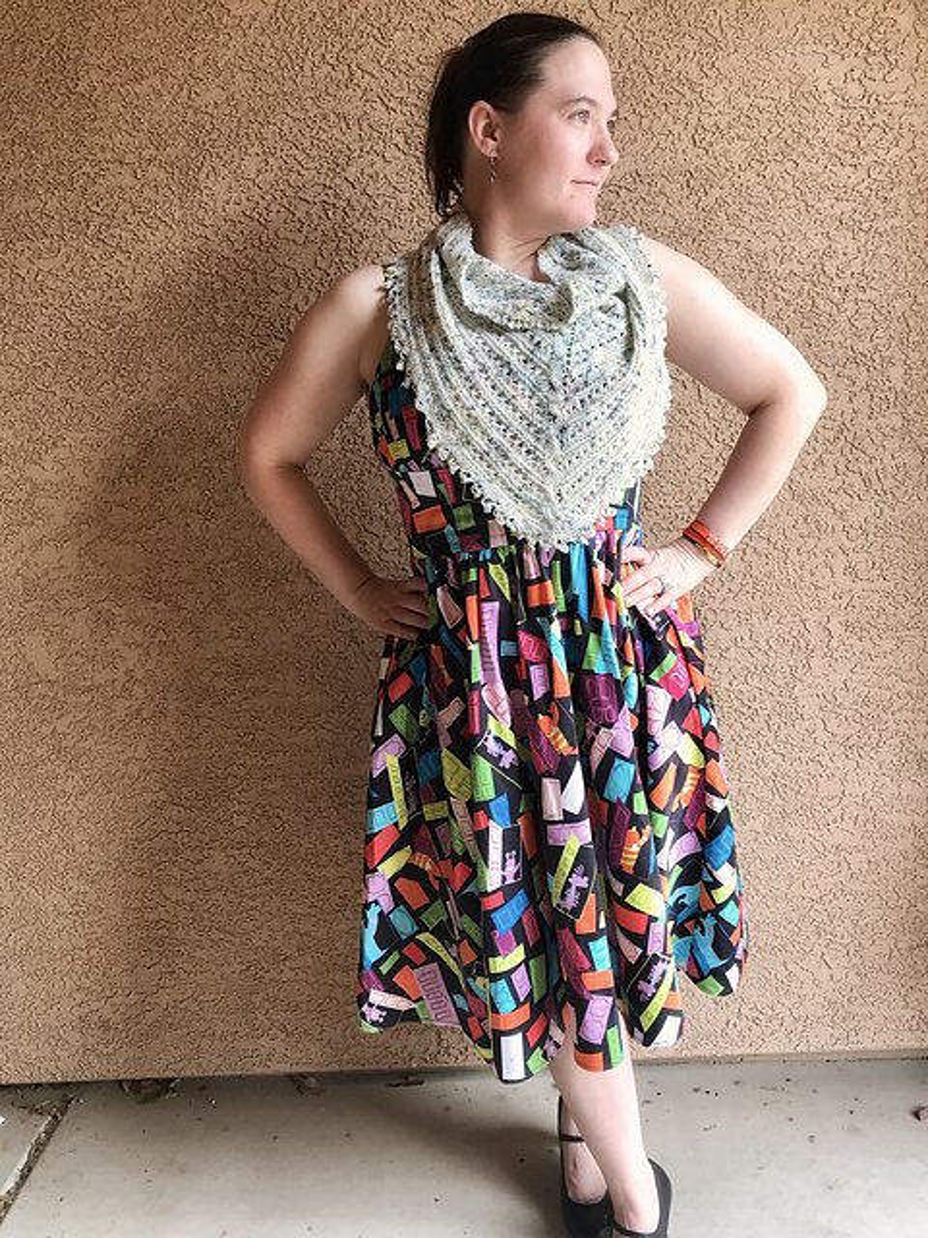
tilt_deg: -12.8
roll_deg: +5.3
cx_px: 464
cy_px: 619
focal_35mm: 28
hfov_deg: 49.7
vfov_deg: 63.4
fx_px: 1001
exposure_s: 1/120
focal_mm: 3.99
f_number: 1.8
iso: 25
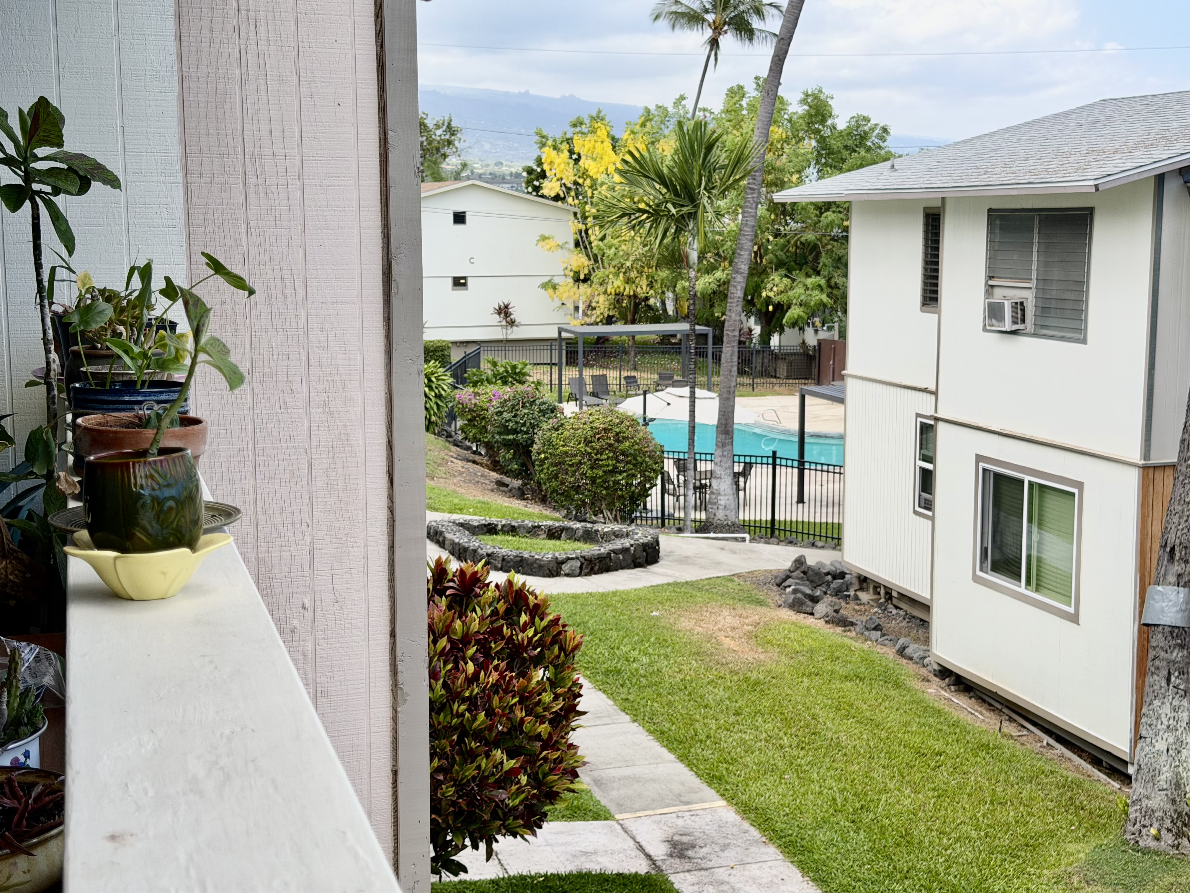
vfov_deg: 30.3
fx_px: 1650
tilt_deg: -8.4
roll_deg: +0.6
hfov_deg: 39.7
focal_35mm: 48
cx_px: 595
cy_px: 446
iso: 80
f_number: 1.78
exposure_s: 1/2342
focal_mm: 6.76
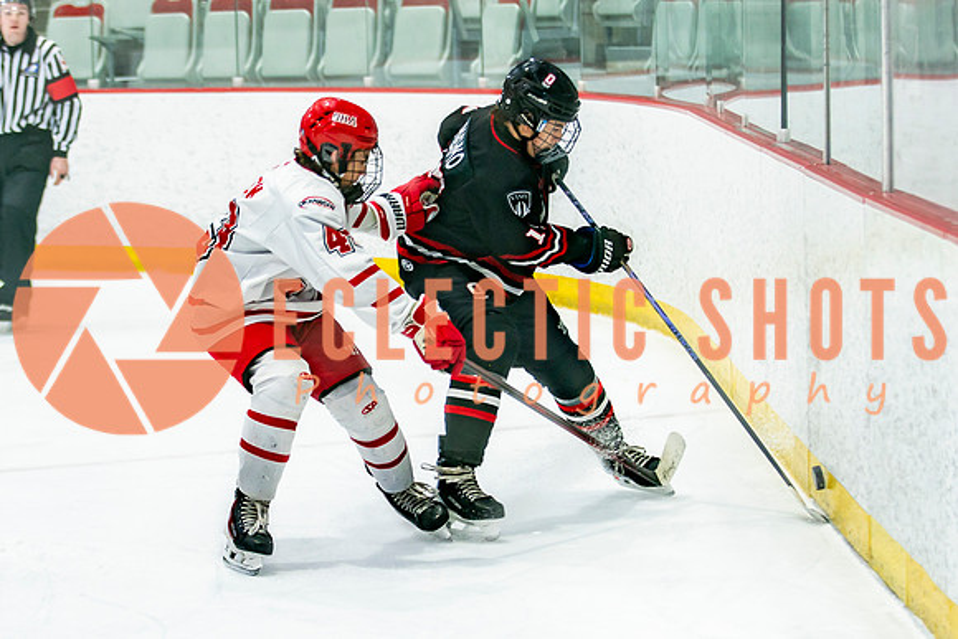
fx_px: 4068
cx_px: 371
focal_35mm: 153
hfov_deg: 13.4
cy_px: 311
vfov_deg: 9.0
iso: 640
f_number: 2.8
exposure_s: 1/640
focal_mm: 90
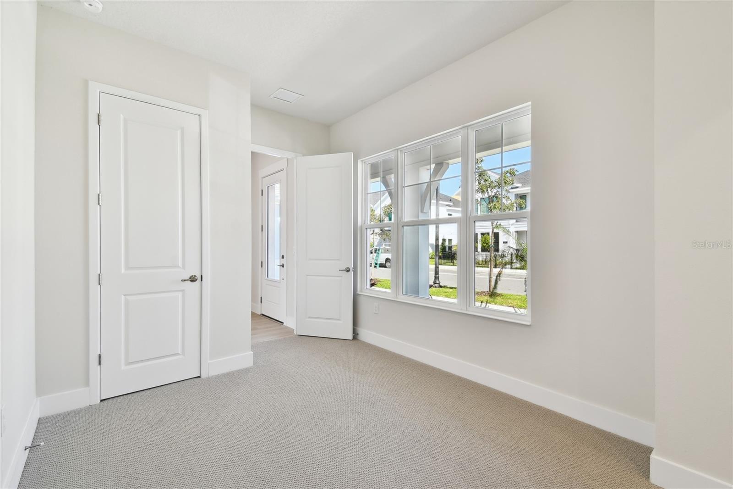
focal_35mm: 15
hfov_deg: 100.4
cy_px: 244
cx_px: 366
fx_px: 305
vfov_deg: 77.3
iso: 100
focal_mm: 10
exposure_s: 1/15
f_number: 7.1
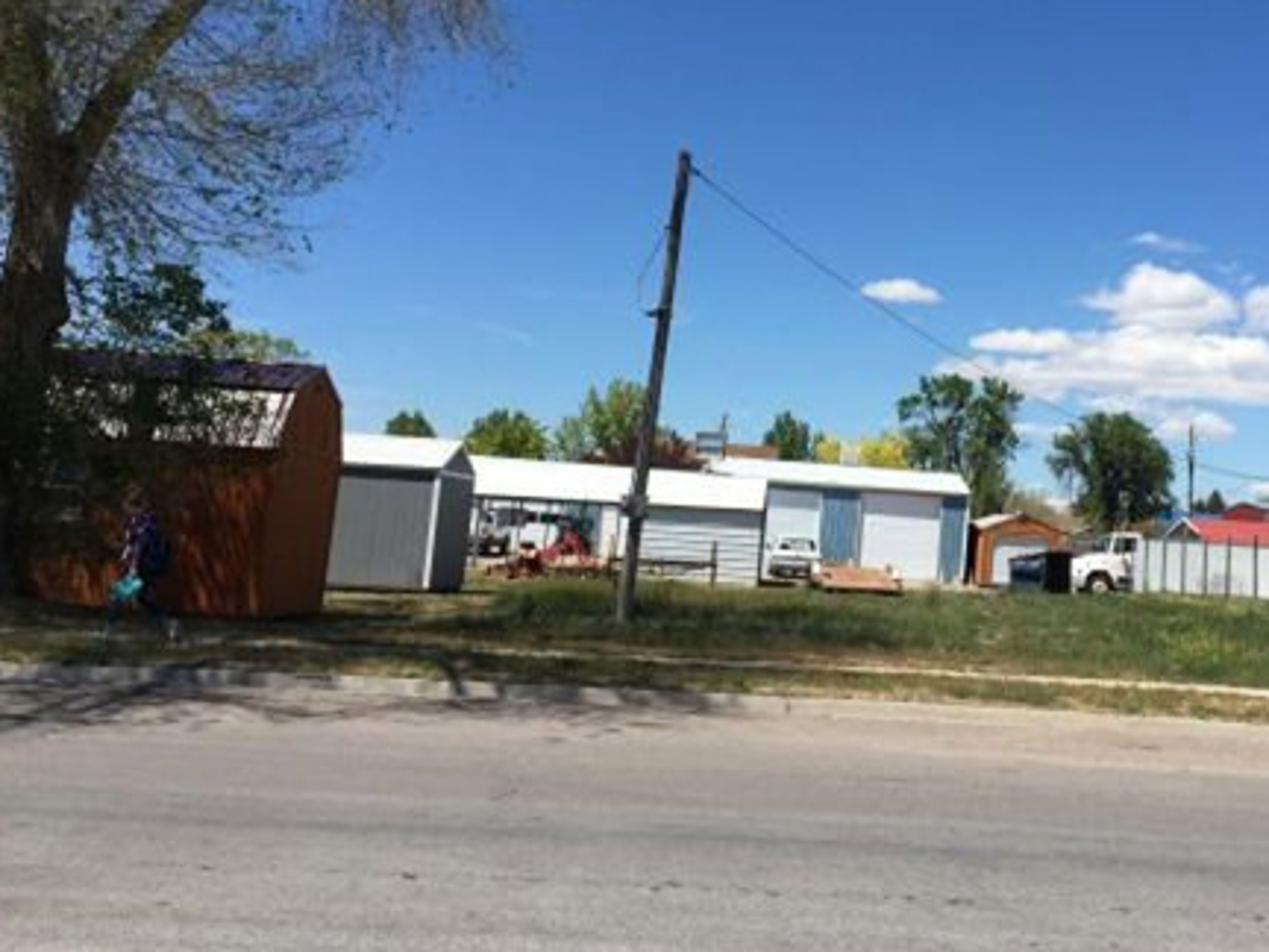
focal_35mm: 43
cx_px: 861
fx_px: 1576
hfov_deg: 43.2
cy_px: 370
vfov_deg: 33.5
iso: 32
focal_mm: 4.15
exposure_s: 1/2639
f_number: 2.2
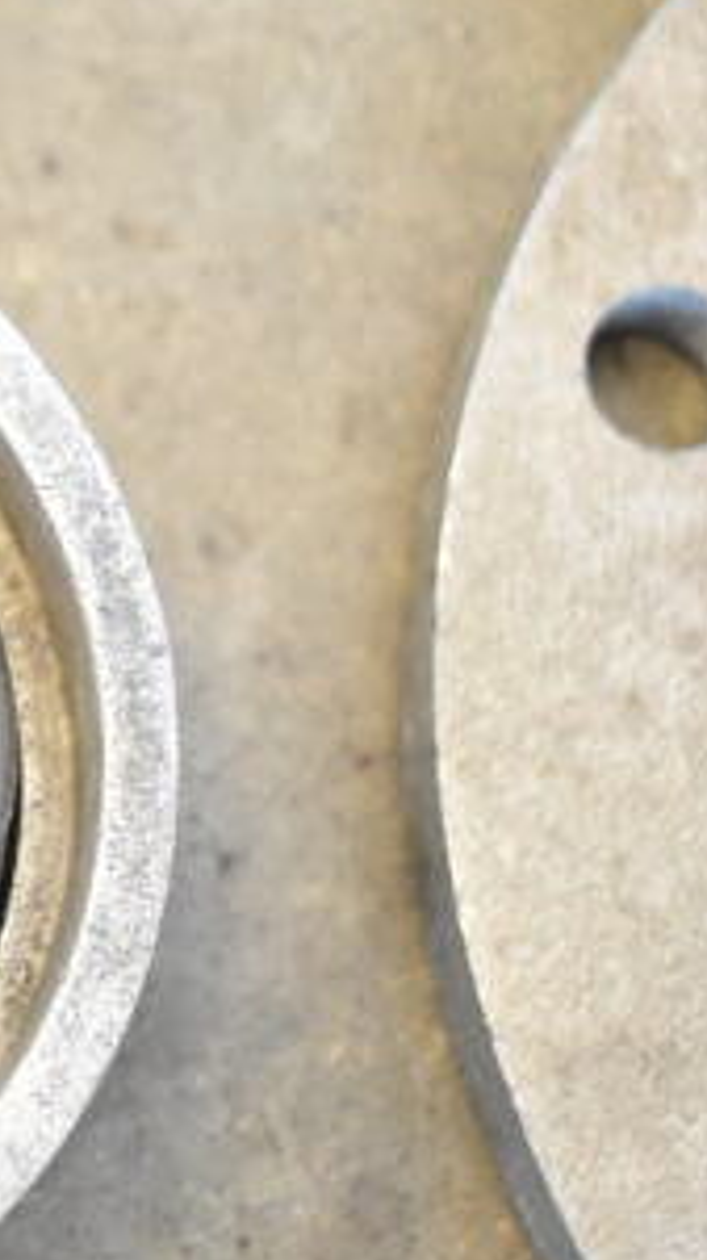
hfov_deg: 9.5
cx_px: -535
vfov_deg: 17.7
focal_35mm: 121
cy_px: 760
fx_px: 4038
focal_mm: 38
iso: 3200
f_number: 4.8
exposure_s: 1/60
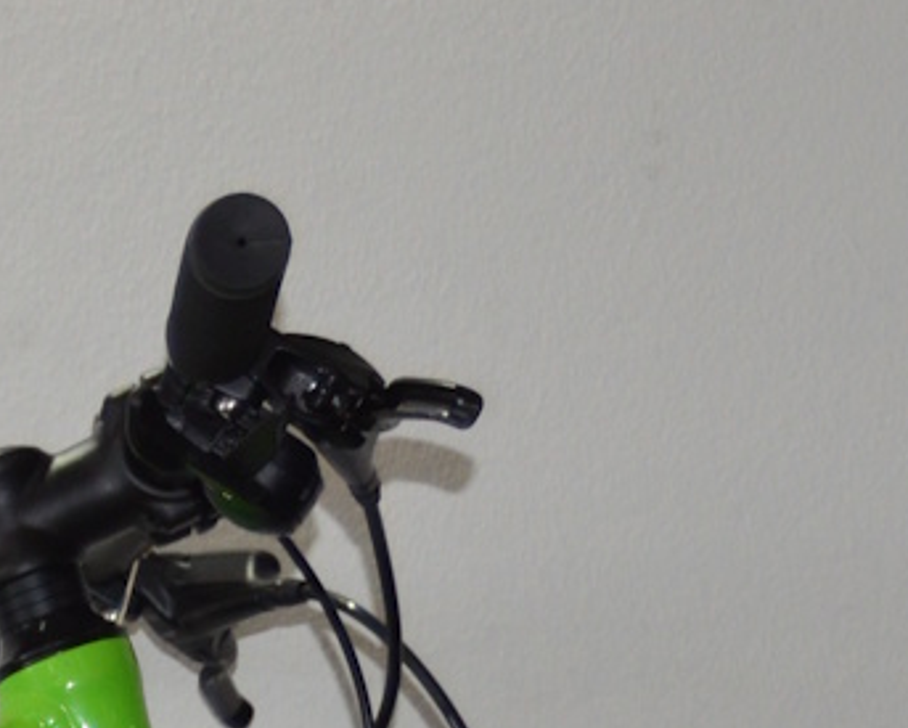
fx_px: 6348
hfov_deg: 7.9
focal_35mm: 236
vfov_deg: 6.3
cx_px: -725
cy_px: 1685
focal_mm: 30
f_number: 4.2
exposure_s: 1/60
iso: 400
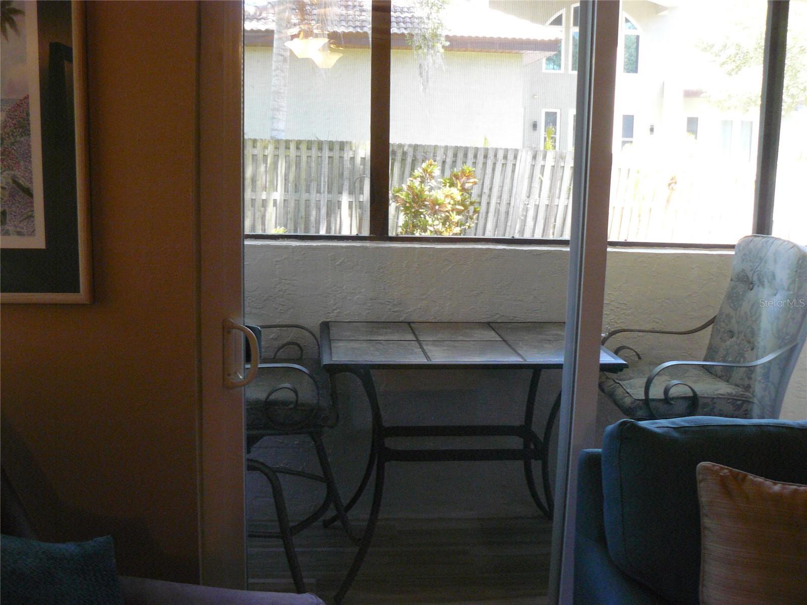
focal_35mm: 36
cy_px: 302
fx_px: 839
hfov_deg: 51.4
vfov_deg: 39.7
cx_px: 404
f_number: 2.8
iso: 320
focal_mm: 6
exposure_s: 1/30
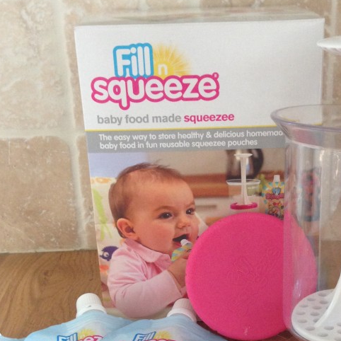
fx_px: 691
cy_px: 261
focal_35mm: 62
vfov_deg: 27.3
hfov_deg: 27.6
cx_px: 220
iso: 160
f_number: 2.4
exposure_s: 1/20
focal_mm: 4.12
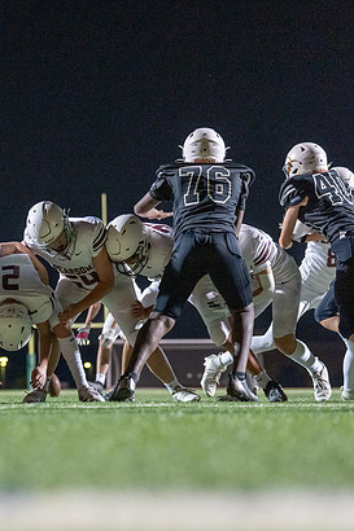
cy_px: 297
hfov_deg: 9.1
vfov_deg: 13.7
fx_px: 2214
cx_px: -9
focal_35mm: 150
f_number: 2.8
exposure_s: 1/640
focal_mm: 88
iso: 3200
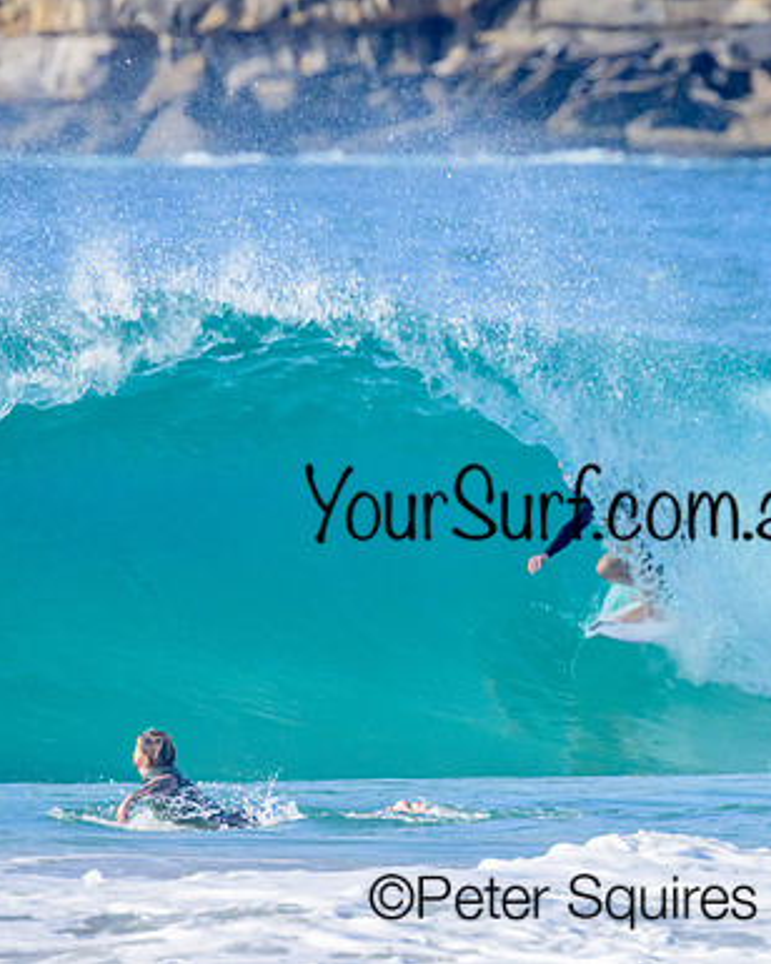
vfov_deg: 1.6
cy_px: 475
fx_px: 33572
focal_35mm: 1177
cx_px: 574
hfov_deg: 1.3
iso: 1600
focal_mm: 800
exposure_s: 1/2000
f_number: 11
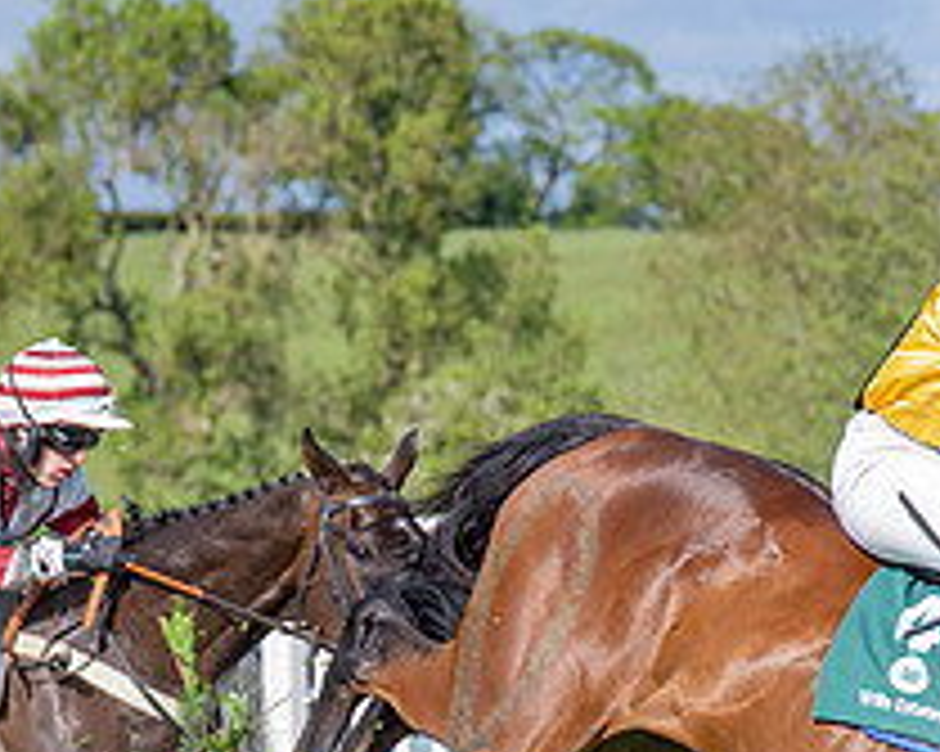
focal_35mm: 405
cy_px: 658
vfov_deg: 3.8
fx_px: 11262
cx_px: 763
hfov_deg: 4.8
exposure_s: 1/1600
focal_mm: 70
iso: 80
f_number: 2.8
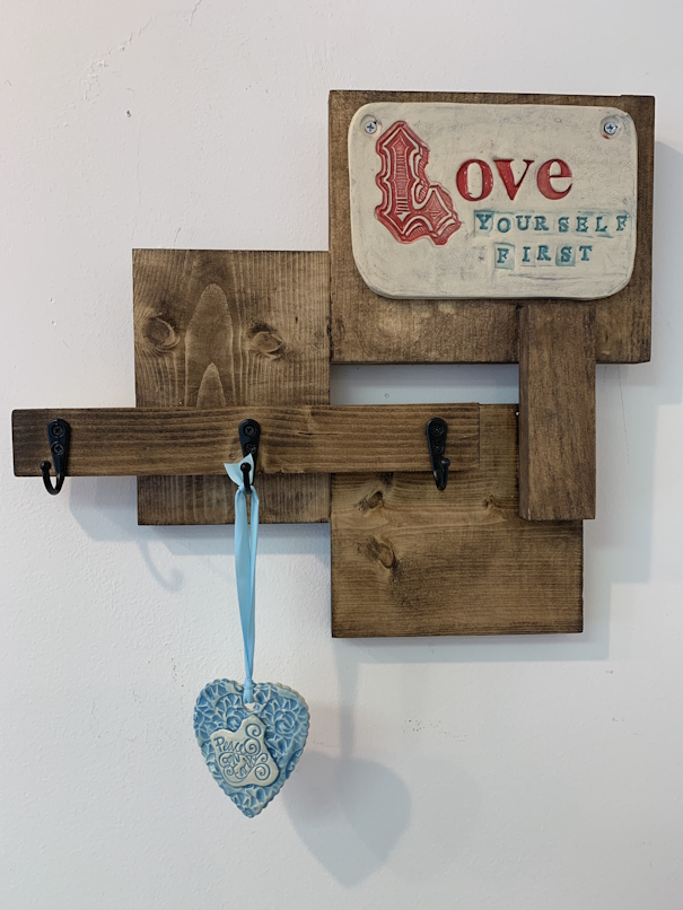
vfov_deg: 67.3
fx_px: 684
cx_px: 342
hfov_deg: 53.1
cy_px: 455
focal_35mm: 26
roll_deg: +0.7
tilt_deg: +0.9
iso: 50
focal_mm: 4.25
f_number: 1.8
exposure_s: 1/60
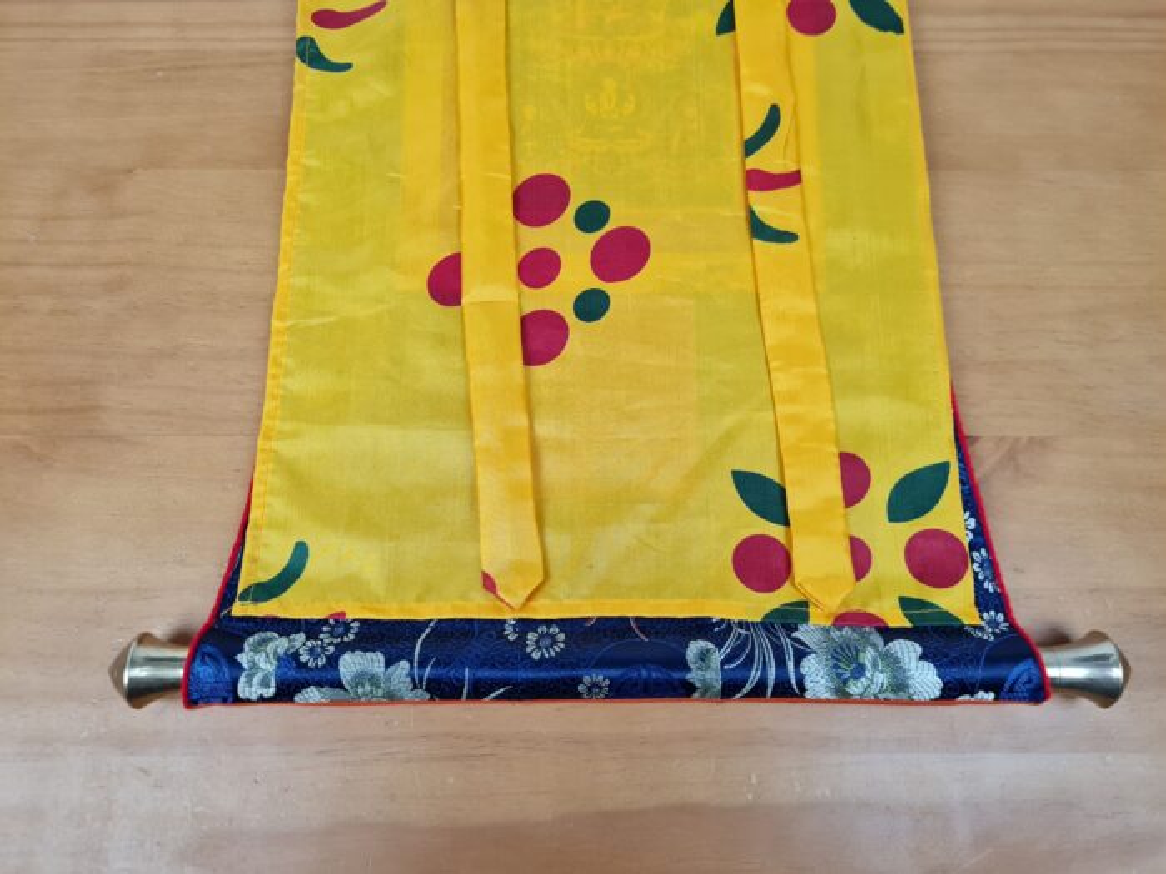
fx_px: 876
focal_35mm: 26
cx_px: 583
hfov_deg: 67.3
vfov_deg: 53.1
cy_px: 437
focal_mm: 5.4
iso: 125
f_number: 1.8
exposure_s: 1/120
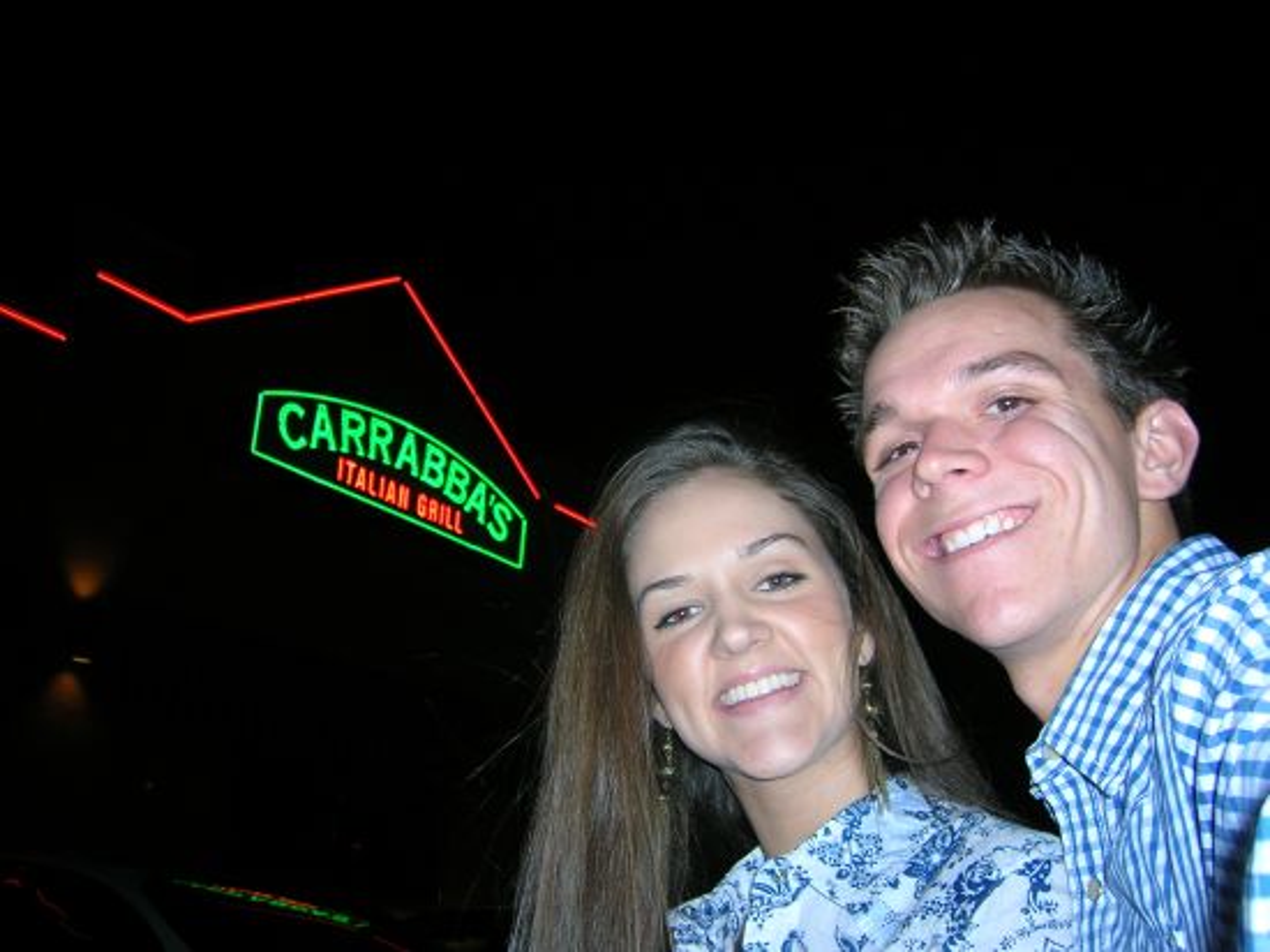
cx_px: 635
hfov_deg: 54.0
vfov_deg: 41.8
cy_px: 476
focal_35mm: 34
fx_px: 1247
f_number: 2.9
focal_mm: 5.7
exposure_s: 1/60.1
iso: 50
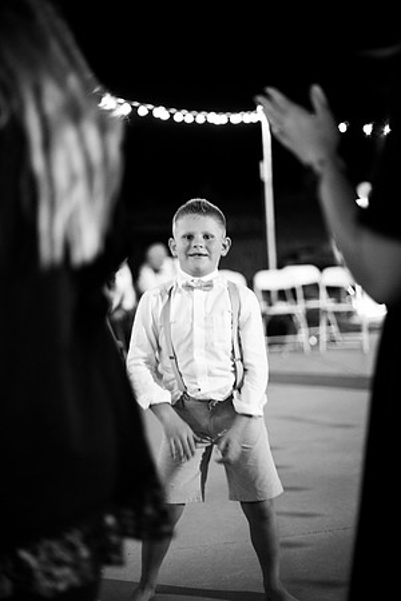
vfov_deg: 39.6
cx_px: 200
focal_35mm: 50
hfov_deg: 27.0
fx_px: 835
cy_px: 300
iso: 1250
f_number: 1.4
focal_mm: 50
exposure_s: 1/125
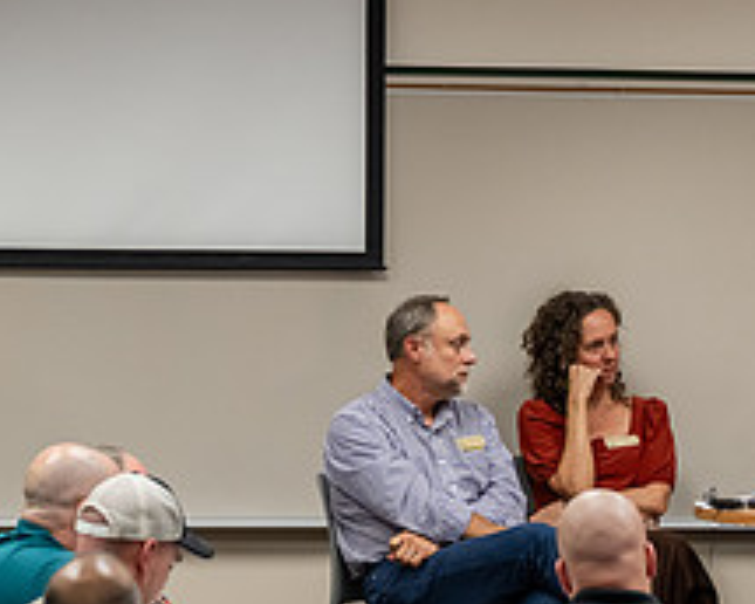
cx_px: 730
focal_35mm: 210
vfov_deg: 7.3
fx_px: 4692
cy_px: 672
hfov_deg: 9.1
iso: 2000
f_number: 3.2
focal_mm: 83
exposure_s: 1/200
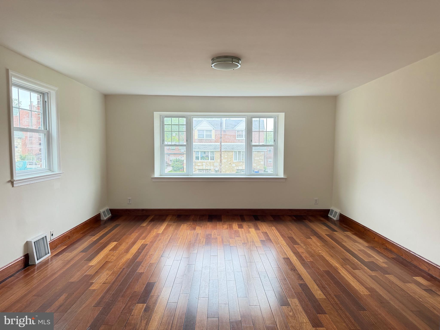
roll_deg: +0.2
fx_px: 305
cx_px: 220
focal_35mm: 24
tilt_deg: -4.0
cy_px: 165
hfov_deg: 71.6
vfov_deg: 56.8
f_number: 1.78
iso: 250
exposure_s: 1/60
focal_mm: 6.76
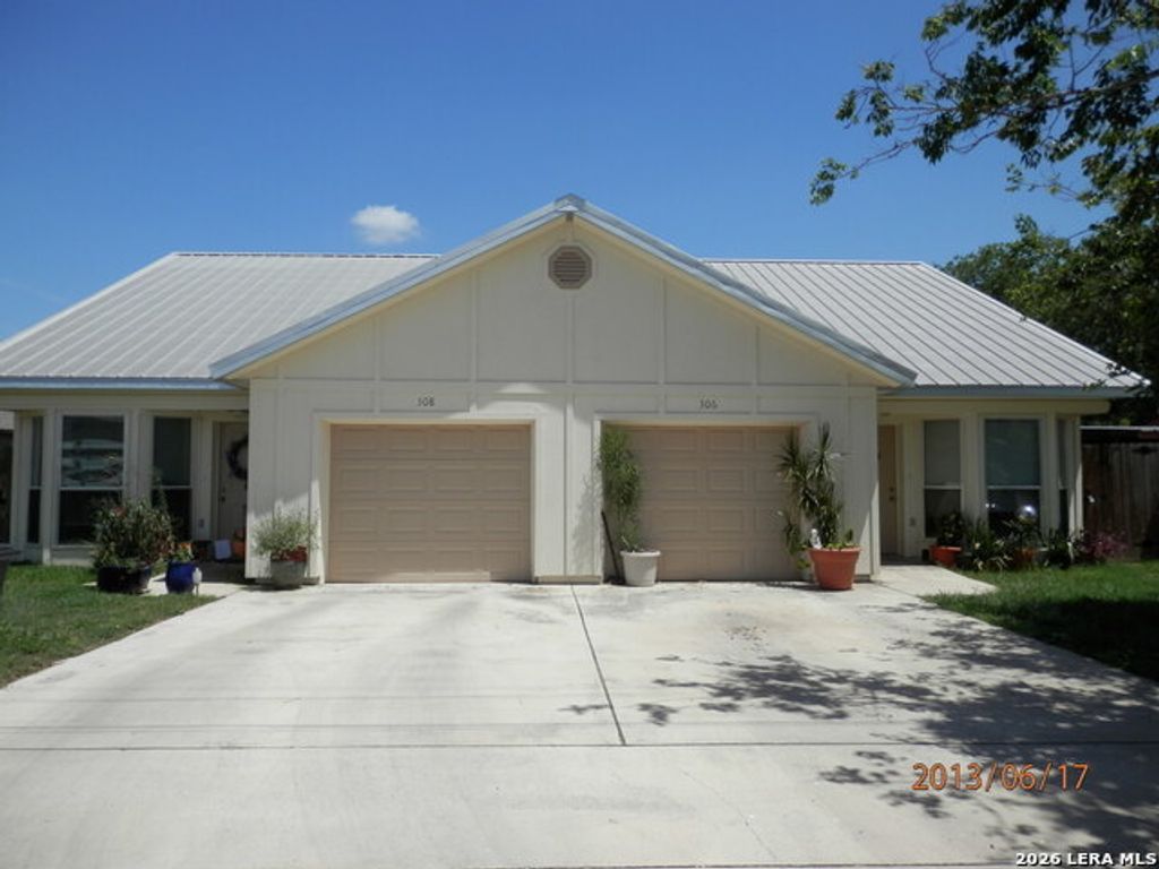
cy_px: 434
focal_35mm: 25
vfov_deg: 54.9
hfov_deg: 69.4
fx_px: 837
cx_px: 580
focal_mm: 4.5
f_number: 8.7
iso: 80
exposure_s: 1/200
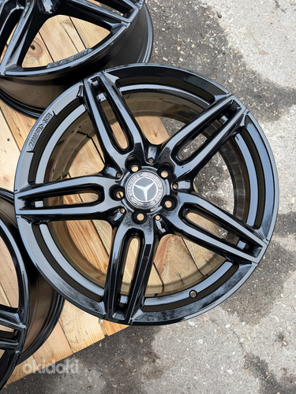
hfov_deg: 56.8
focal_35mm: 24
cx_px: 148
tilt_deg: -85.5
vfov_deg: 71.6
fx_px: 274
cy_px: 197
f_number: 1.78
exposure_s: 1/70
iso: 200
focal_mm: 6.76
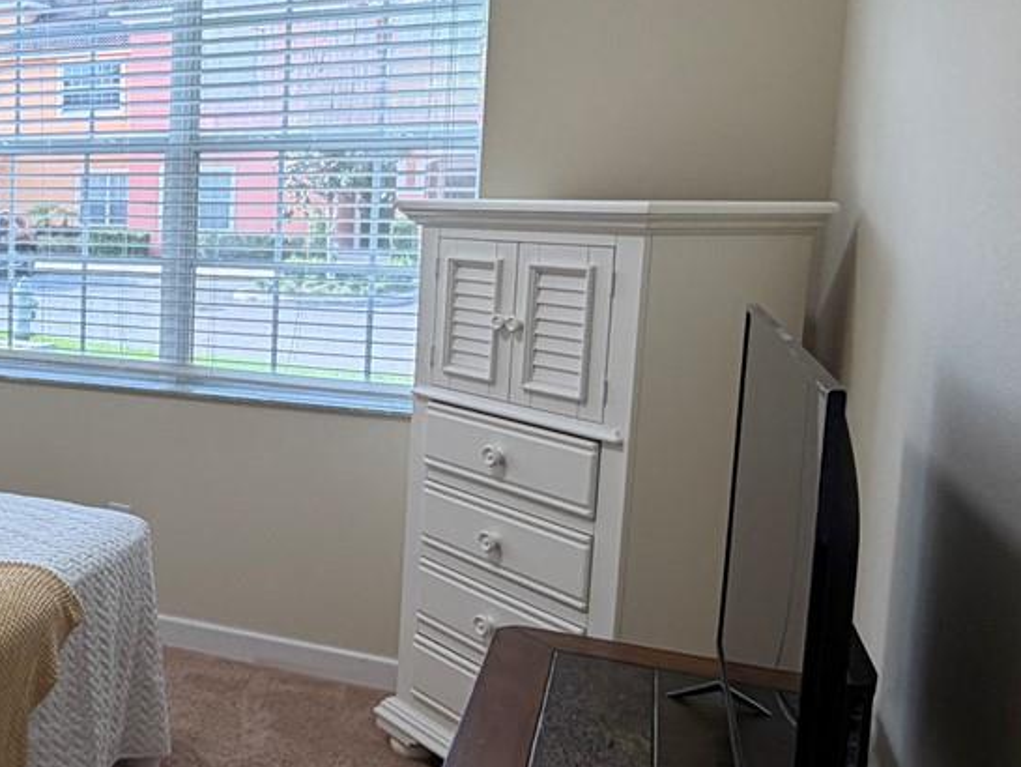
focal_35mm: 41
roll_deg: +0.1
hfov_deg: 39.1
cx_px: -50
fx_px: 1210
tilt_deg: -7.3
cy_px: 333
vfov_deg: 35.1
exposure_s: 1/120
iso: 125
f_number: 2.2
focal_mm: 2.22
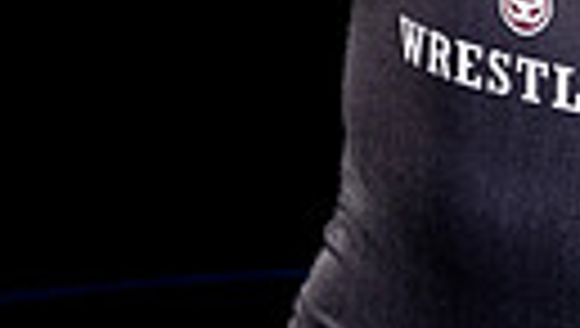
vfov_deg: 5.1
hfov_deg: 9.1
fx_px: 3589
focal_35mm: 233
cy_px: -517
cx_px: 652
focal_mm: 64
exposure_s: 1/250
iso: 320
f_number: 5.6
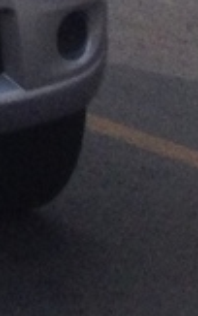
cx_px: -1039
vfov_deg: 5.5
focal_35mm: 365
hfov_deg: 3.2
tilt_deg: -1.7
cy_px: -560
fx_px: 3149
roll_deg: +0.5
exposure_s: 1/1284
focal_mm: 4.28
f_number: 2.4
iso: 50
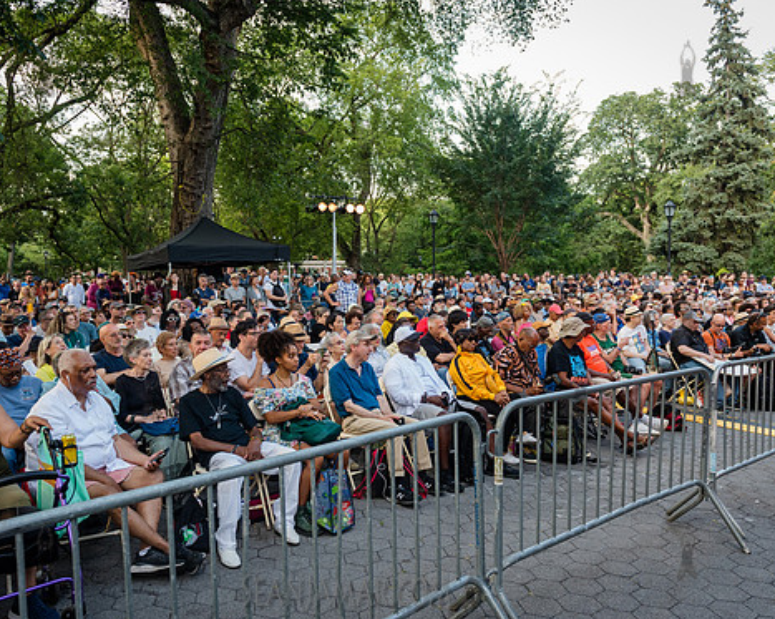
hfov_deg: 62.2
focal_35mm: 28
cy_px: 310
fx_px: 642
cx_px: 365
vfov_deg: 51.5
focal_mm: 24
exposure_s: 1/200
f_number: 3.5
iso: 800
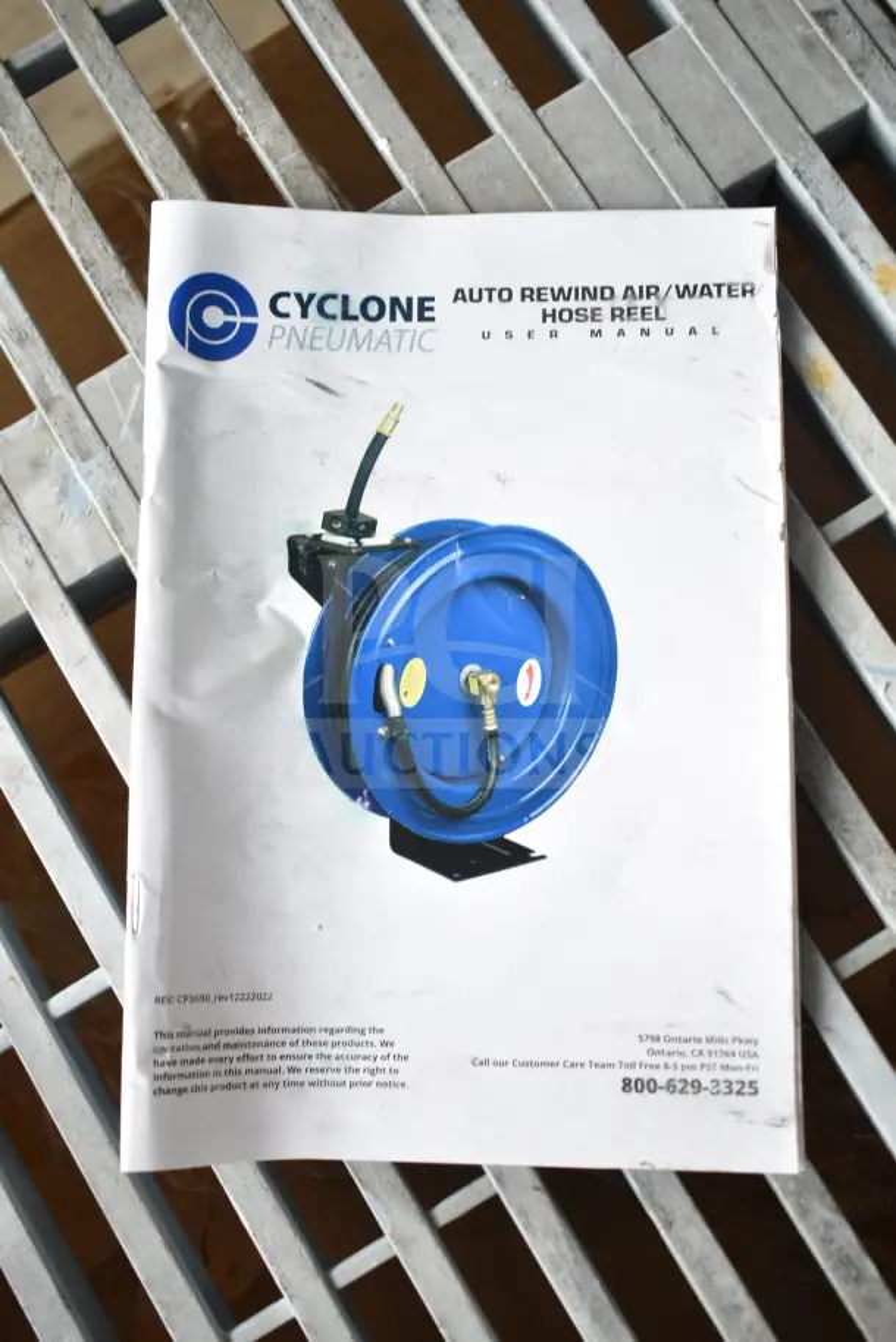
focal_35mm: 38
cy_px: 671
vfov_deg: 51.3
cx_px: 448
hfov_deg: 35.5
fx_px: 1399
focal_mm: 25
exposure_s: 1/40
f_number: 4
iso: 200
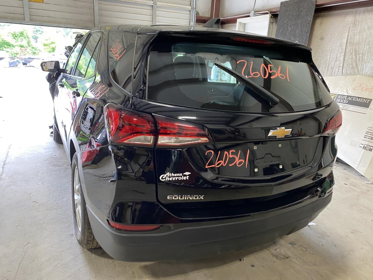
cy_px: 140
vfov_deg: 53.1
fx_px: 280
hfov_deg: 67.3
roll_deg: -1.4
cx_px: 186
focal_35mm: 26
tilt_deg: -12.0
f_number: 1.8
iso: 250
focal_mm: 4.25
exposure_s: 1/60
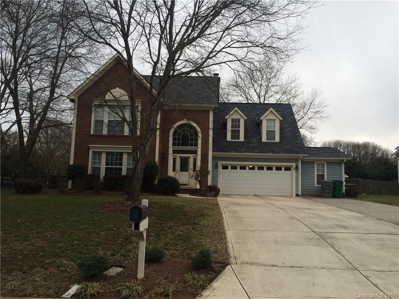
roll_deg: -0.9
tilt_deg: +4.1
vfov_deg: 48.2
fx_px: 334
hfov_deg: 61.7
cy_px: 150
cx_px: 200
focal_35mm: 29
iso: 32
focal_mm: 4.15
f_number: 2.2
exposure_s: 1/394
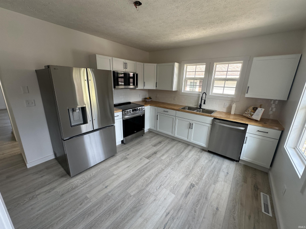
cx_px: 153
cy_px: 114
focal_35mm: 14
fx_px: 124
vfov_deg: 85.7
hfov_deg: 102.1
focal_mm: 2.22
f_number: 2.2
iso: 100
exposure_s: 1/99
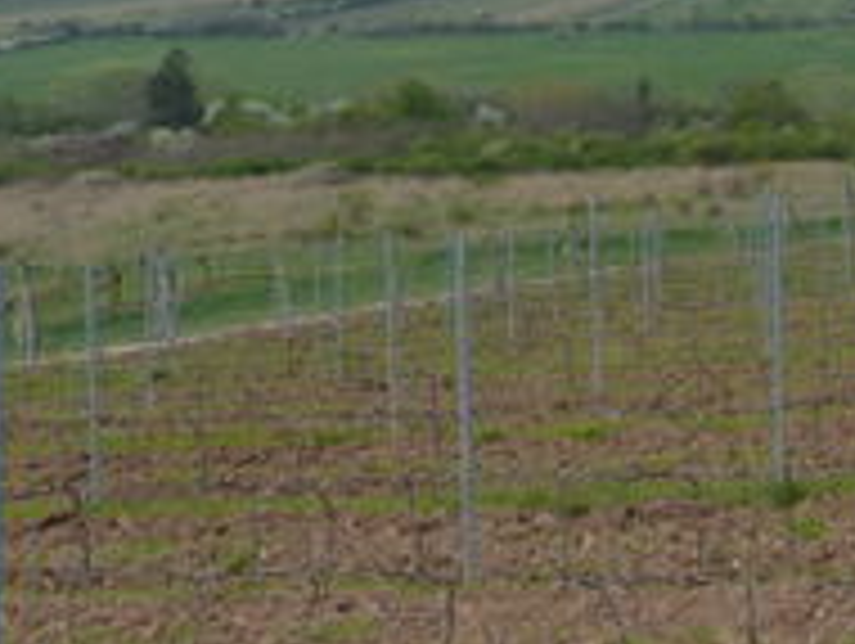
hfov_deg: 26.8
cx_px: 1058
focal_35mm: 63
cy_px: -113
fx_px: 1558
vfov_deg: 21.8
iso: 160
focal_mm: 4.5
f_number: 4
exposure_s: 1/800
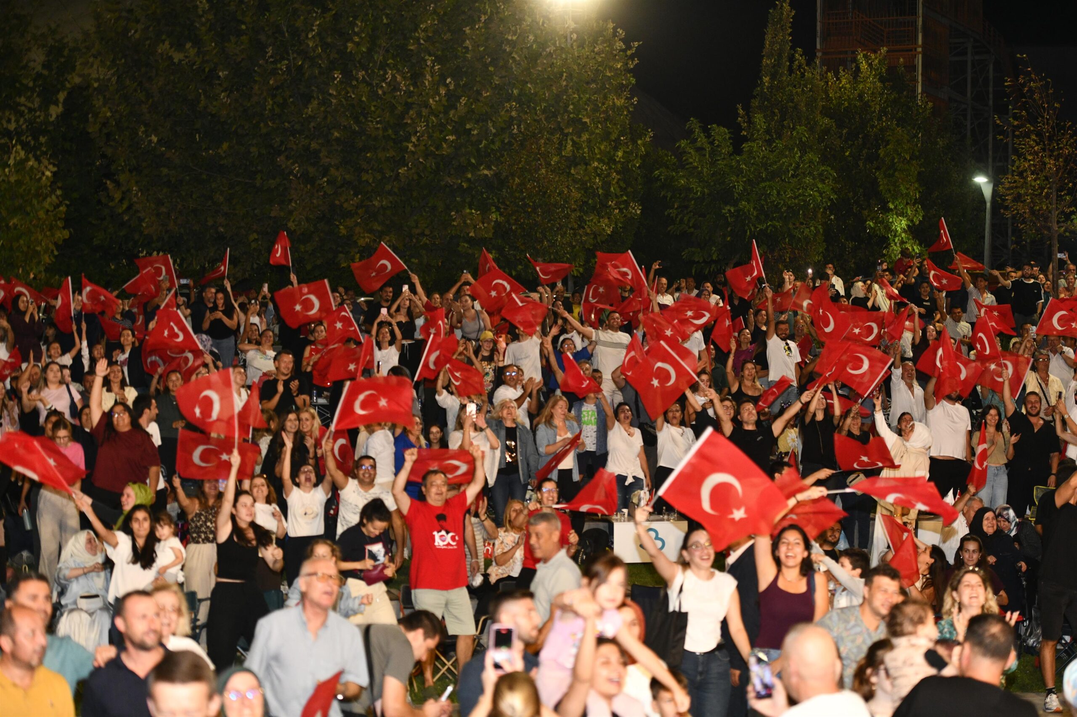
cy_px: 358
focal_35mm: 82
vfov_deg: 16.6
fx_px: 2453
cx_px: 538
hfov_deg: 24.8
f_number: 2.8
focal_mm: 82
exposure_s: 1/160
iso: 1600
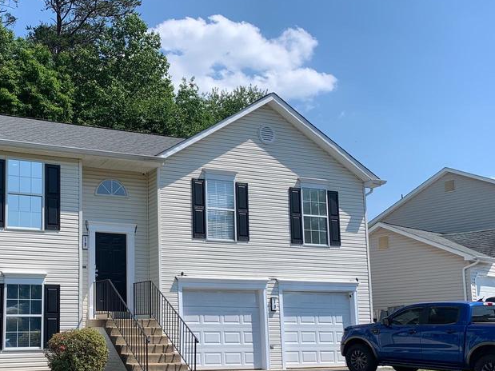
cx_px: 112
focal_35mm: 43
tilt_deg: +5.0
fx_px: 615
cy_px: 270
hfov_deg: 42.2
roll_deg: +0.9
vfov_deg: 33.0
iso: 25
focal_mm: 4.25
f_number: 1.8
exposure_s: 1/2364
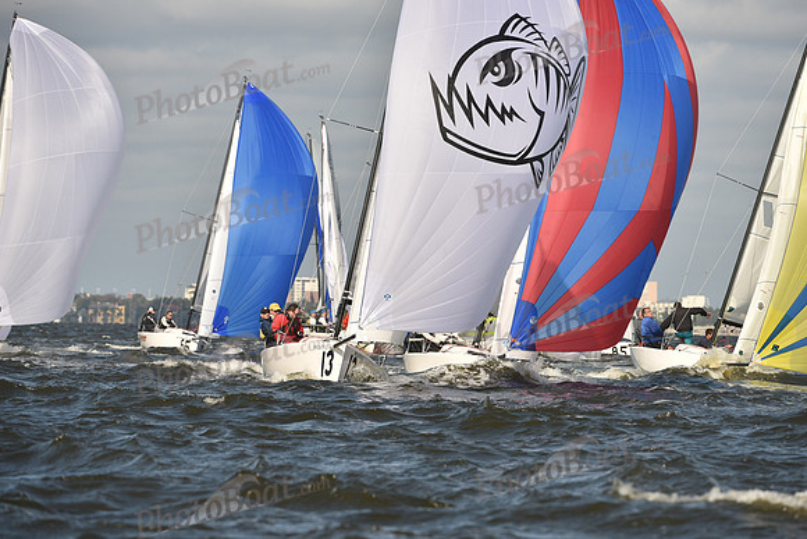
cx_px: 404
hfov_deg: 6.1
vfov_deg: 4.0
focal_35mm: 340
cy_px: 270
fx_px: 7623
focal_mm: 340
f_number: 8
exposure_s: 1/1250
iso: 250
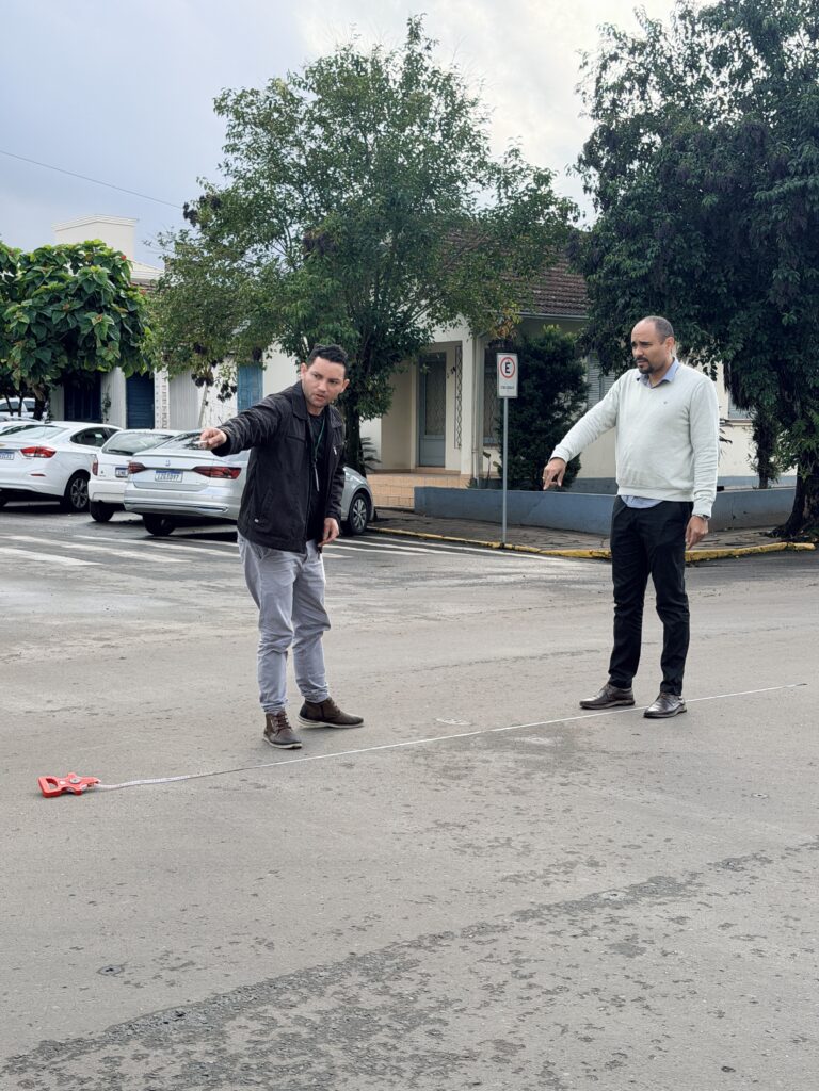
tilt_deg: -3.6
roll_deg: -0.4
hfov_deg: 30.3
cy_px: 546
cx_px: 410
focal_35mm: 48
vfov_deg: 39.7
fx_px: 1514
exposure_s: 1/1242
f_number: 1.78
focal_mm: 6.76
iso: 100
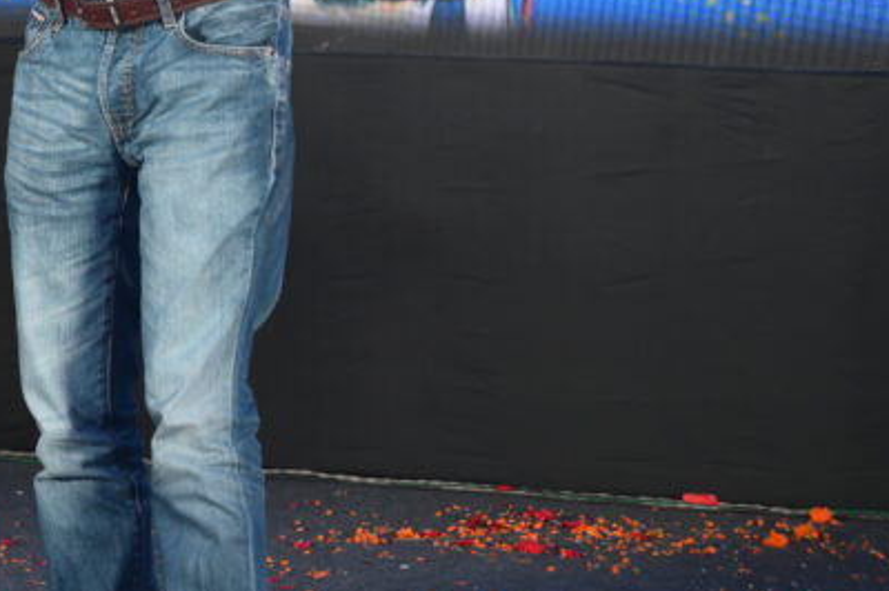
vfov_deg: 9.3
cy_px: -112
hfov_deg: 13.8
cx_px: -98
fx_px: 3602
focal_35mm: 146
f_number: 4.5
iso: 1250
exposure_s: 1/160
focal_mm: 57
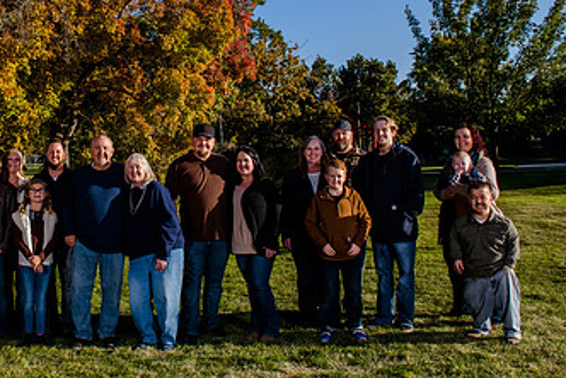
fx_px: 677
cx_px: 128
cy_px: 122
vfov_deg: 31.0
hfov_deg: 43.6
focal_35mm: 43
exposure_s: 1/320
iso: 320
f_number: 8
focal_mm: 24
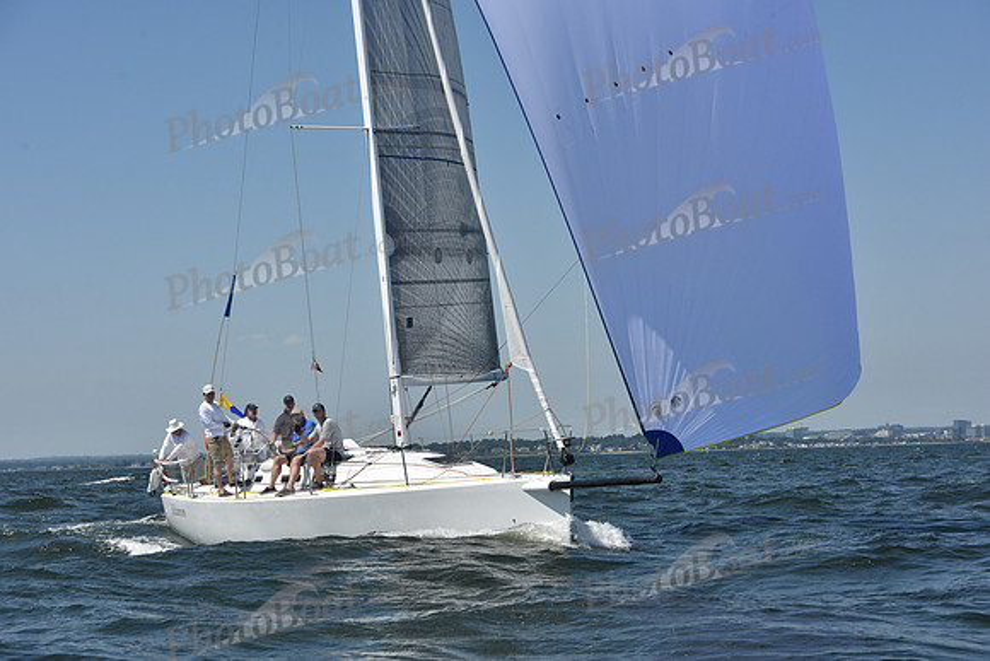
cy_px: 330
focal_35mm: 70
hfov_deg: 28.8
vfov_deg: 19.5
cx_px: 495
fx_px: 1925
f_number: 9
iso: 250
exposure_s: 1/1250
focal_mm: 70
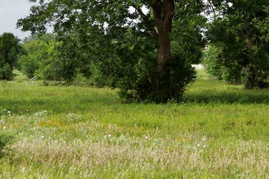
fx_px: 1496
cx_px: 163
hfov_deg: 10.3
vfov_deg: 6.8
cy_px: -19
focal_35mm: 200
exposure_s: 1/250
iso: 100
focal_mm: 55
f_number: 6.3
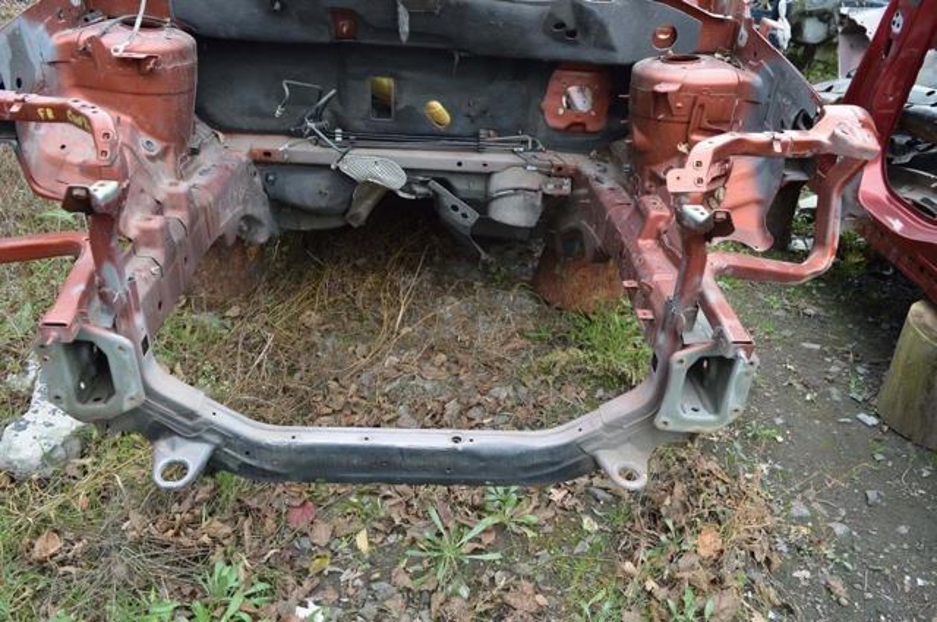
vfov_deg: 47.8
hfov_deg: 67.4
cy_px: 311
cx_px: 468
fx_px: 702
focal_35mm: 27
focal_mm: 18
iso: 400
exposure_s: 1/100
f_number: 5
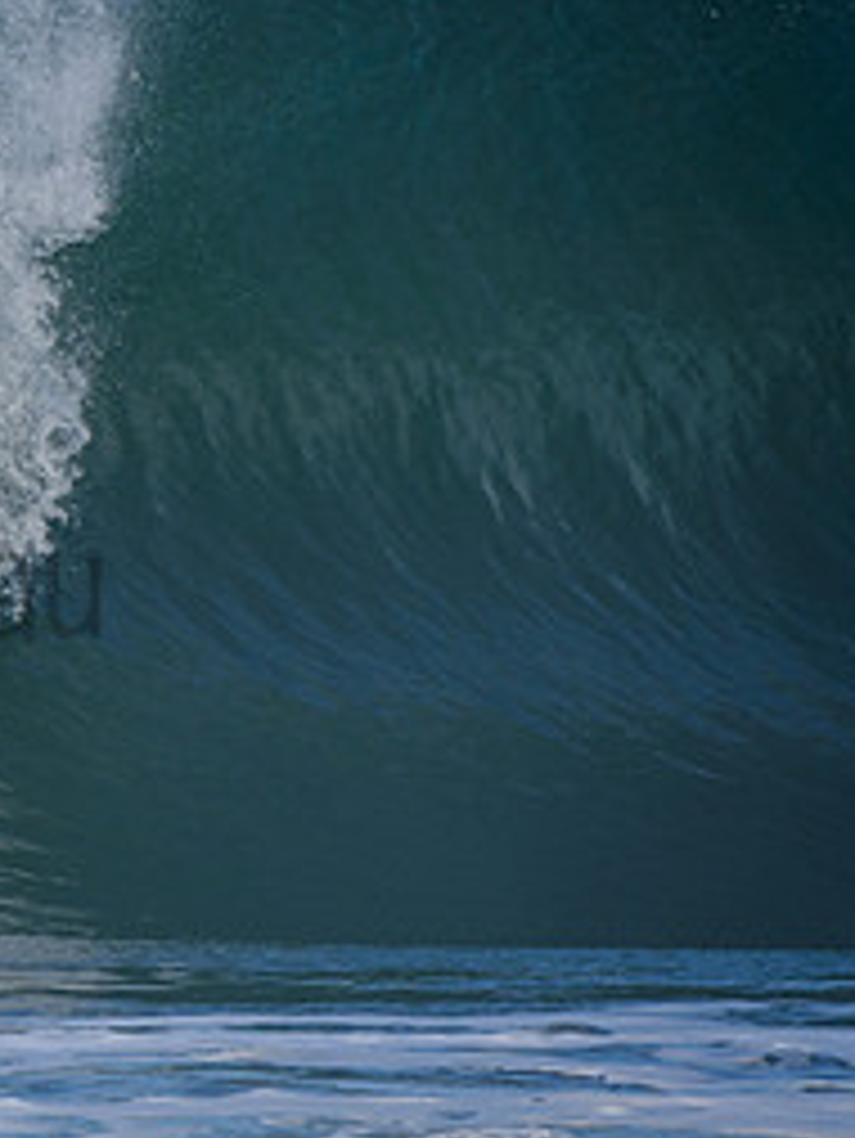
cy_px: 533
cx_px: -374
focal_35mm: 1655
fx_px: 54458
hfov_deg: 0.9
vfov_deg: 1.2
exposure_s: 1/2000
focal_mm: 500
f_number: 5.6
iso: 250
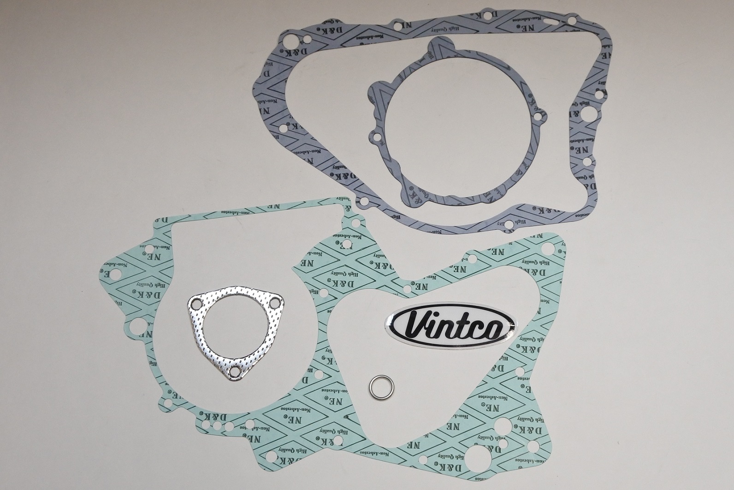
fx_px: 999
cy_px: 245
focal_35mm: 49
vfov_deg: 27.5
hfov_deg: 40.3
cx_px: 367
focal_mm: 18.4
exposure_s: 1/125
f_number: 4.5
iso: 720
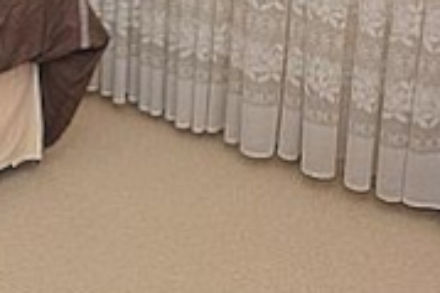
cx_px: -106
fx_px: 1050
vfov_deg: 14.2
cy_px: -218
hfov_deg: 21.7
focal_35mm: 86
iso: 220
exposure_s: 1/60
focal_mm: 10
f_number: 4
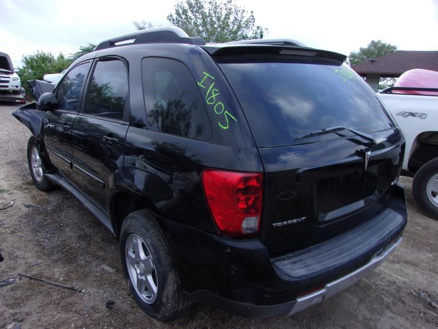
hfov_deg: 65.3
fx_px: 342
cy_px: 164
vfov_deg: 51.4
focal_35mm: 27
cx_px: 219
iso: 80
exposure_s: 1/300
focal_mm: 4.9
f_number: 3
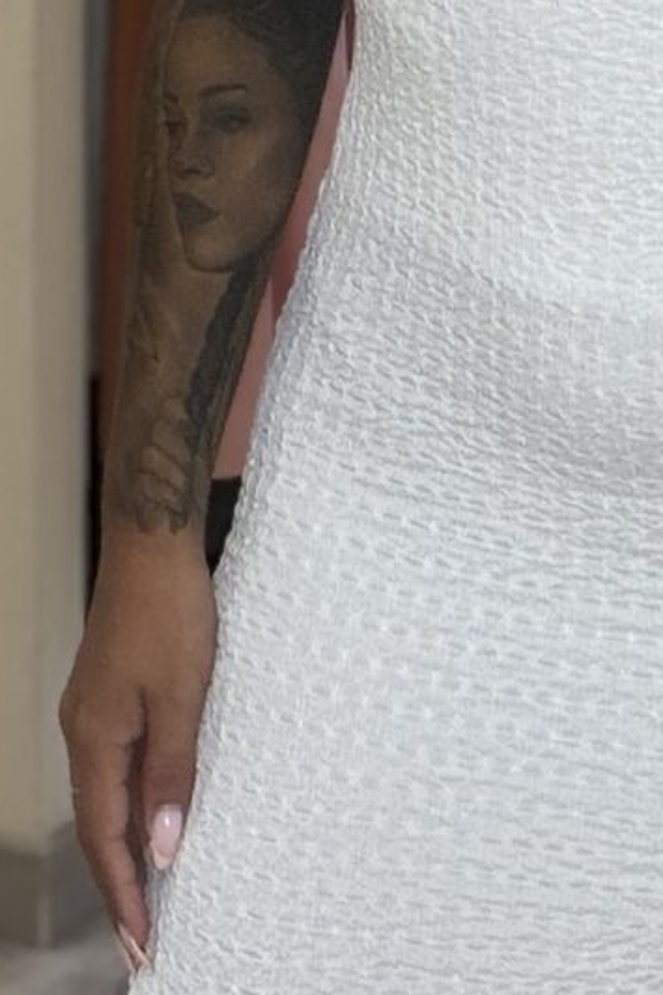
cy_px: 28
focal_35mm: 150
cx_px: 364
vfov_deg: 13.5
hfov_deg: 9.1
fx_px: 4146
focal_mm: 2.71
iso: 64
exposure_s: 1/64
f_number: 1.9
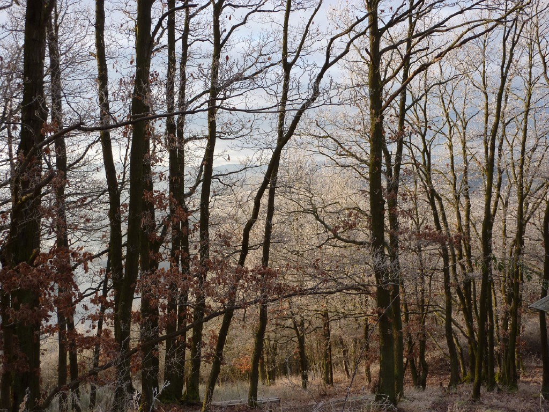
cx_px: 274
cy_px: 206
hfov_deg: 44.8
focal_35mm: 42
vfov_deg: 34.3
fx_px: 666
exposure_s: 1/160
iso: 80
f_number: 4
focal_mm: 6.9
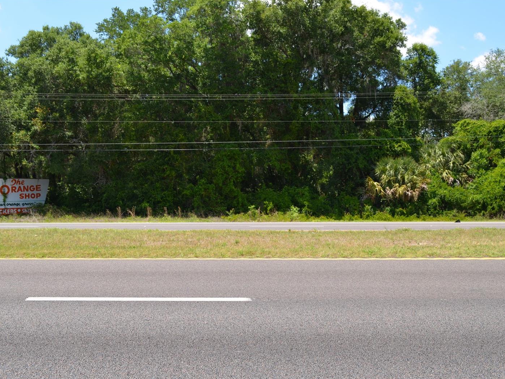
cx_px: 249
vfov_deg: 43.0
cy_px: 189
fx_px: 482
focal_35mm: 33
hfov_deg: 55.3
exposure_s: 1/200
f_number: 7.1
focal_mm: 20
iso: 100
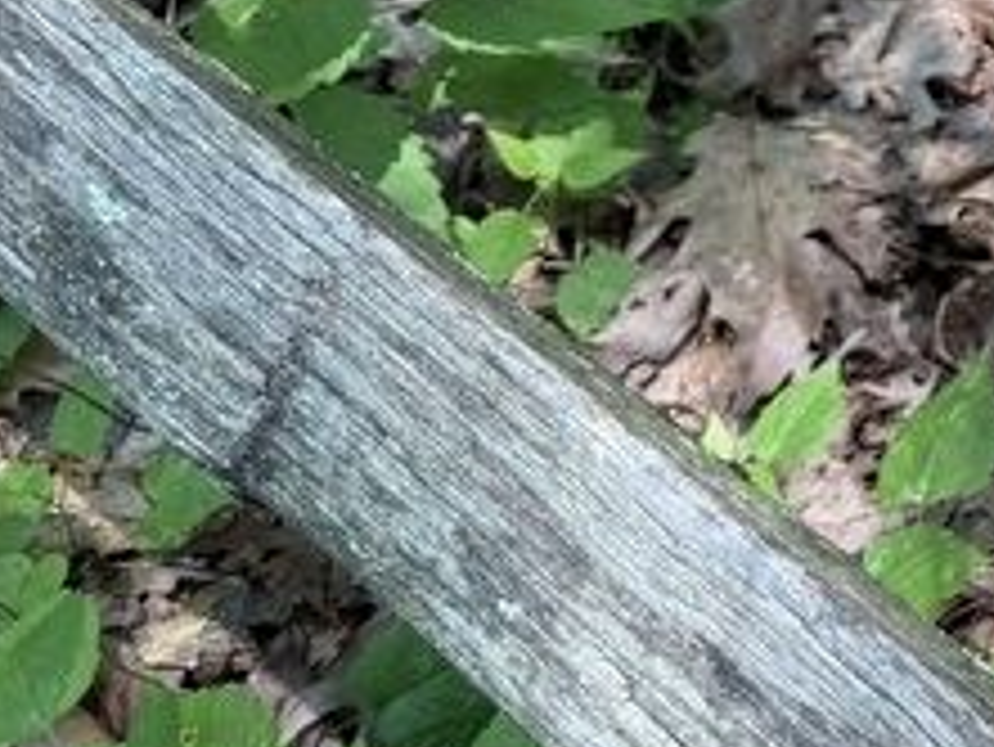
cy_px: -140
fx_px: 2500
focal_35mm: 87
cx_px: 1709
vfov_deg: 16.3
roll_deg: -3.5
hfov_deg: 18.4
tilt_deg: -38.7
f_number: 1.78
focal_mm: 6.76
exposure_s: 1/132
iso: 50
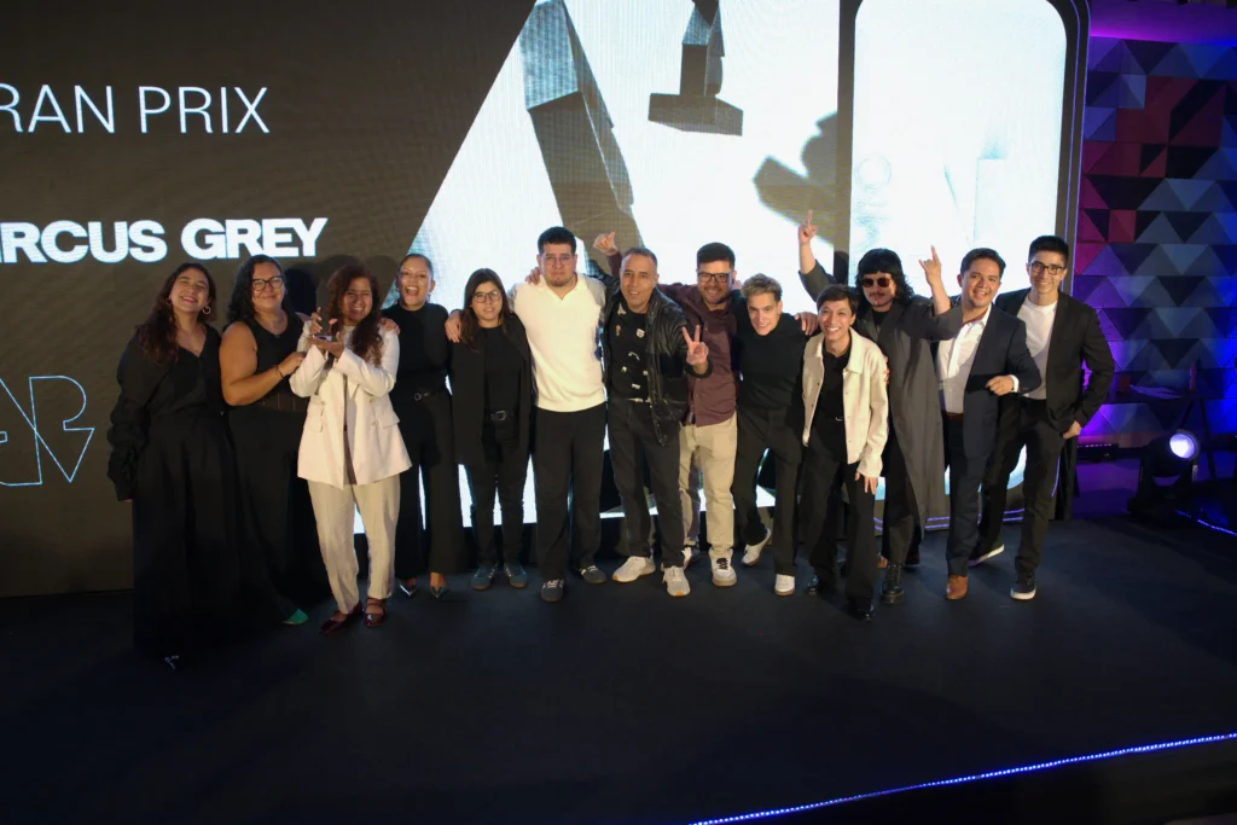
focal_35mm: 28
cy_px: 412
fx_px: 962
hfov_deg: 65.5
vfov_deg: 46.4
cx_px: 618
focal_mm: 28
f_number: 2.8
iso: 1600
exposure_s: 1/160
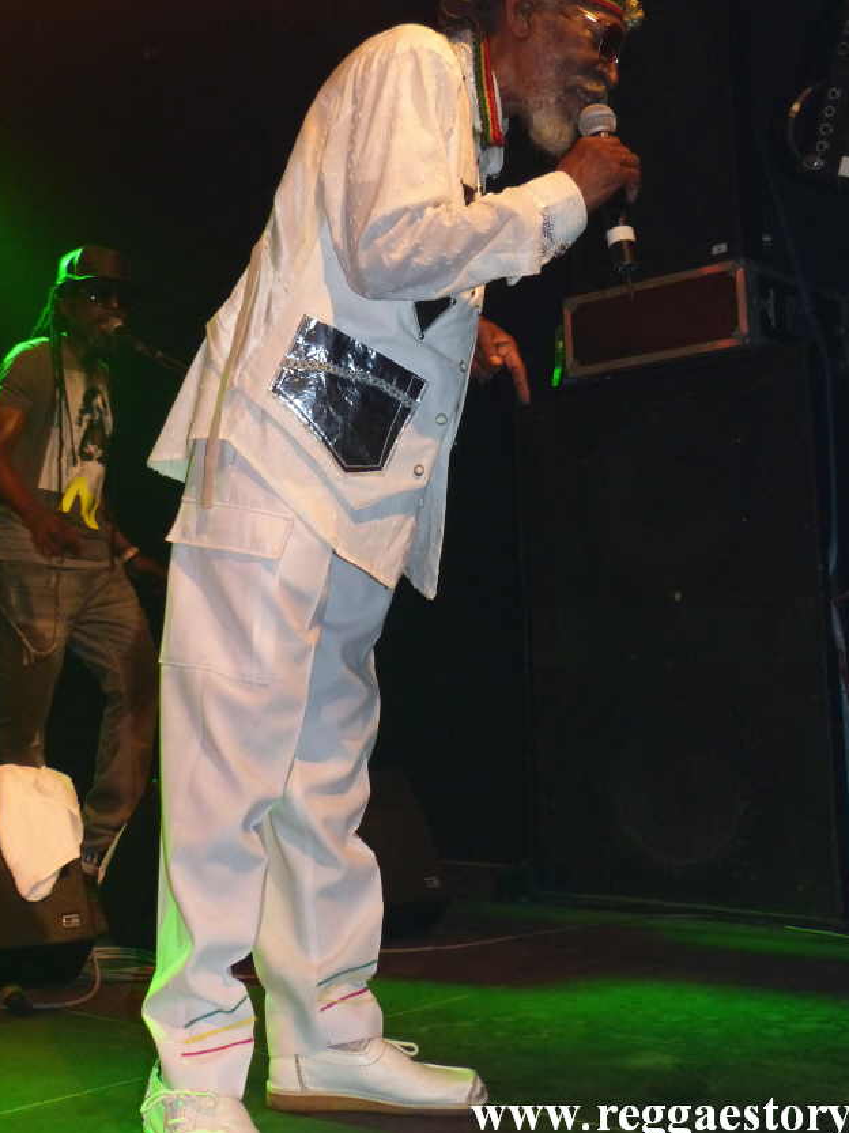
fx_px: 1375
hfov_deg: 34.3
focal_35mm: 42
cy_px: 461
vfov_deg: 44.6
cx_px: 433
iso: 400
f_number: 2.8
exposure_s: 1/60
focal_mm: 6.3
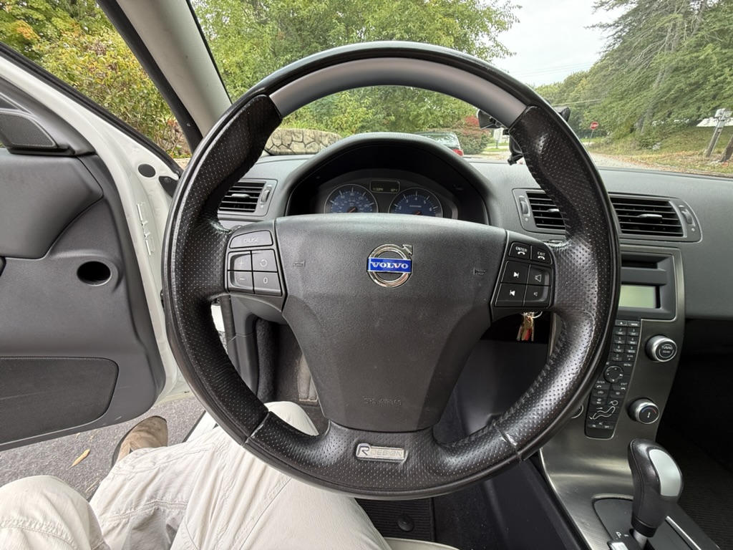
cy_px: 275
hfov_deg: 102.1
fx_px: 296
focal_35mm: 14
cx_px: 366
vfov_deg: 85.7
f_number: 2.2
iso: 80
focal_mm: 2.22
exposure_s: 1/99
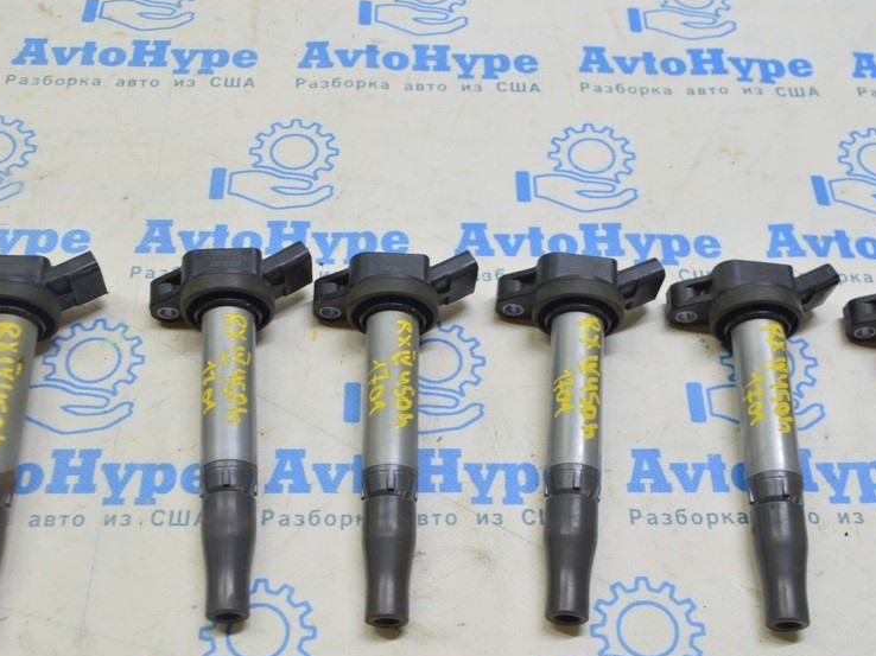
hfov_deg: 43.0
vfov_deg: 32.8
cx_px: 437
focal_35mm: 44
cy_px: 394
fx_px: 1113
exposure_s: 1/25
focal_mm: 22
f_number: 5.6
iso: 400
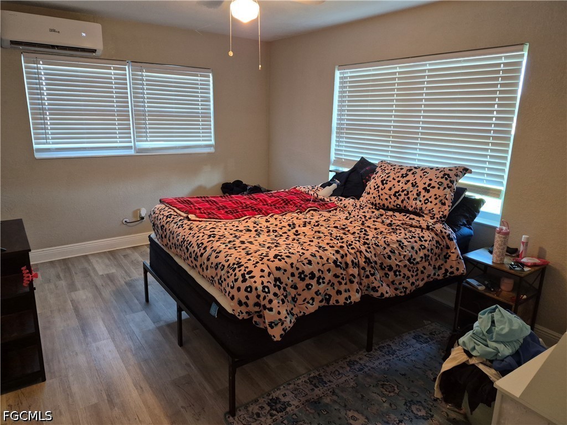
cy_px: 212
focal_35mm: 23
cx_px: 284
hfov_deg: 73.9
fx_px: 377
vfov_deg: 58.9
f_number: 1.8
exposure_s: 1/120
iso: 640
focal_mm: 5.4
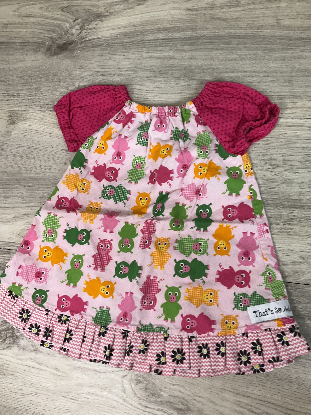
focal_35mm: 29
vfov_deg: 61.7
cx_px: 156
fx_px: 347
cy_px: 208
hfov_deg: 48.2
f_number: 1.8
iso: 100
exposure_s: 1/60
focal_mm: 3
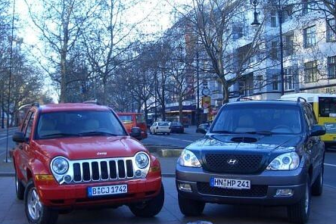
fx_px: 401
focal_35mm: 43
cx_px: 167
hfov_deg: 45.4
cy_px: 114
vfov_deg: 31.2
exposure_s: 1/100
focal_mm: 6.8
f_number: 2.8
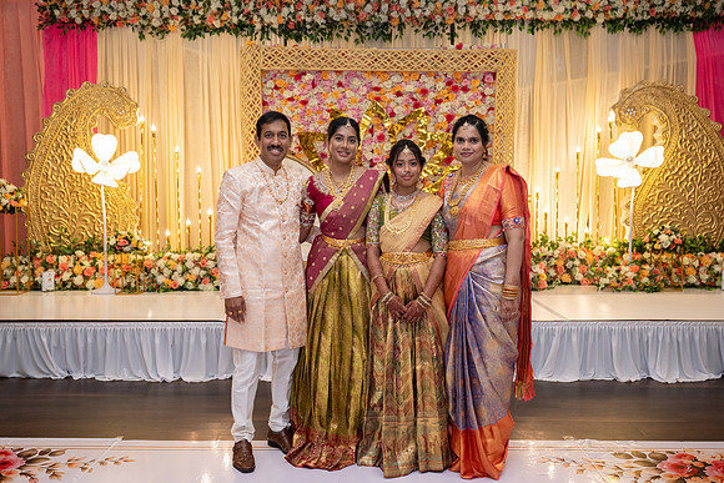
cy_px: 242
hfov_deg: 54.4
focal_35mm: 35
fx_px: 704
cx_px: 362
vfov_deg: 37.9
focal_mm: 35
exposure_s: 1/160
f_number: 3.5
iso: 1000
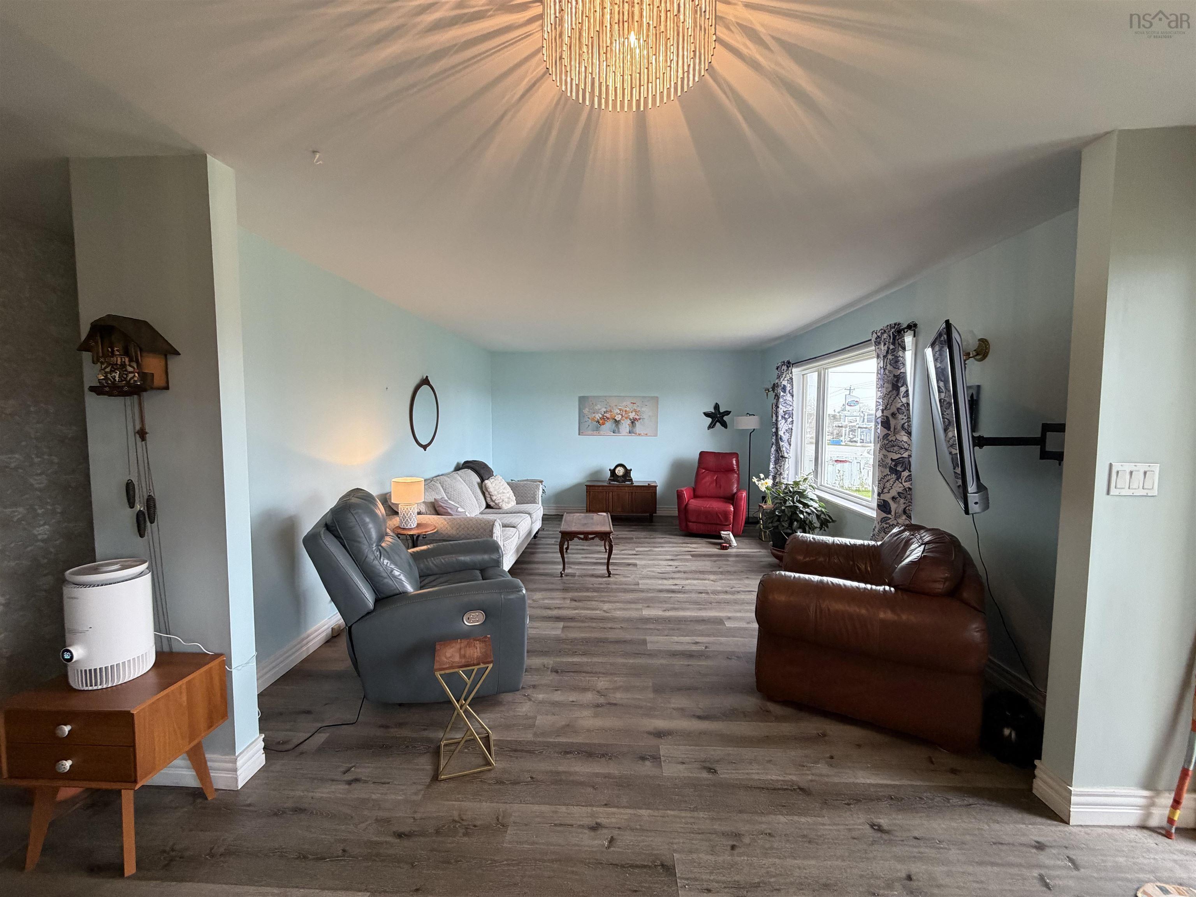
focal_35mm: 14
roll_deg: -0.1
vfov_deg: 85.7
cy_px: 448
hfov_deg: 102.1
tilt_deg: -3.7
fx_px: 484
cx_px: 598
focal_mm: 2.22
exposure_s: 1/60
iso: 250
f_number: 2.2
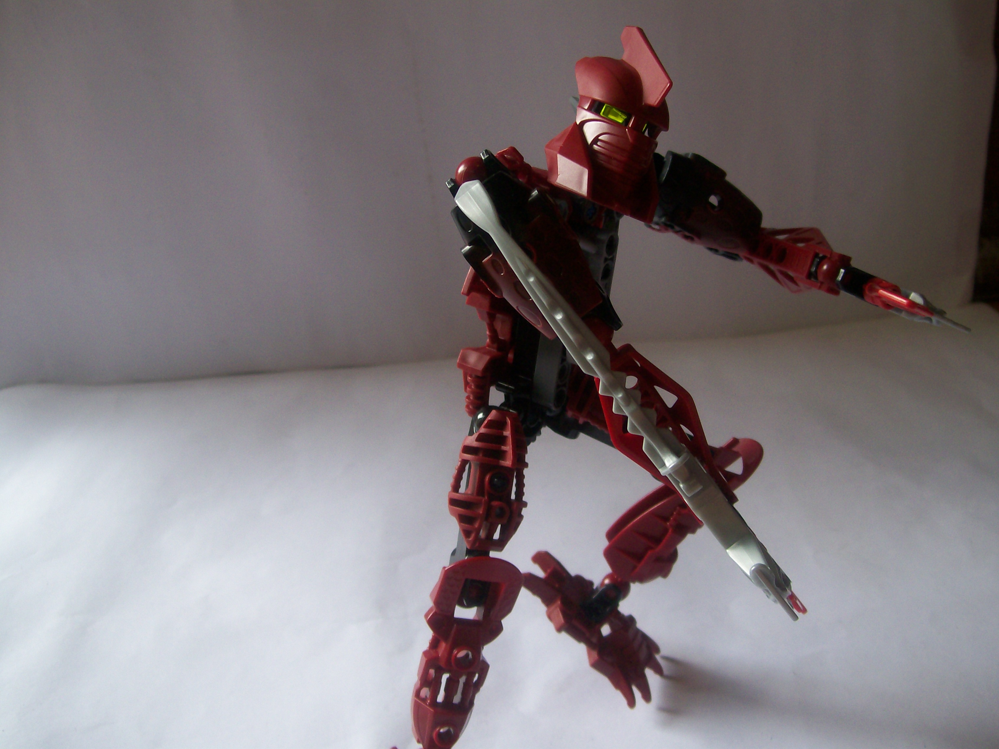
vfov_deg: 39.7
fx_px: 1039
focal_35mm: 36
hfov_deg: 51.4
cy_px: 374
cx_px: 500
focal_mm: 6
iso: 80
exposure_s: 1/109
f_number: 2.7
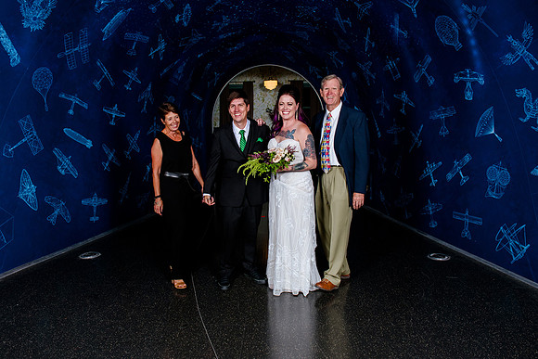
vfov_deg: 49.4
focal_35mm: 26
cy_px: 170
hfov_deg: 69.1
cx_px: 252
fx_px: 390
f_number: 6.3
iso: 640
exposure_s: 1/125
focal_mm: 24
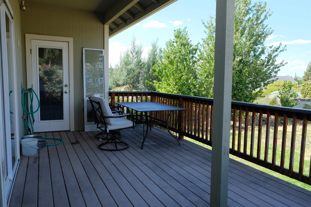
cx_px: 156
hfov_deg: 67.4
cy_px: 104
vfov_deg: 47.9
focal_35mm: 27
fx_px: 233
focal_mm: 18
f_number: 7.1
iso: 400
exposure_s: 1/160
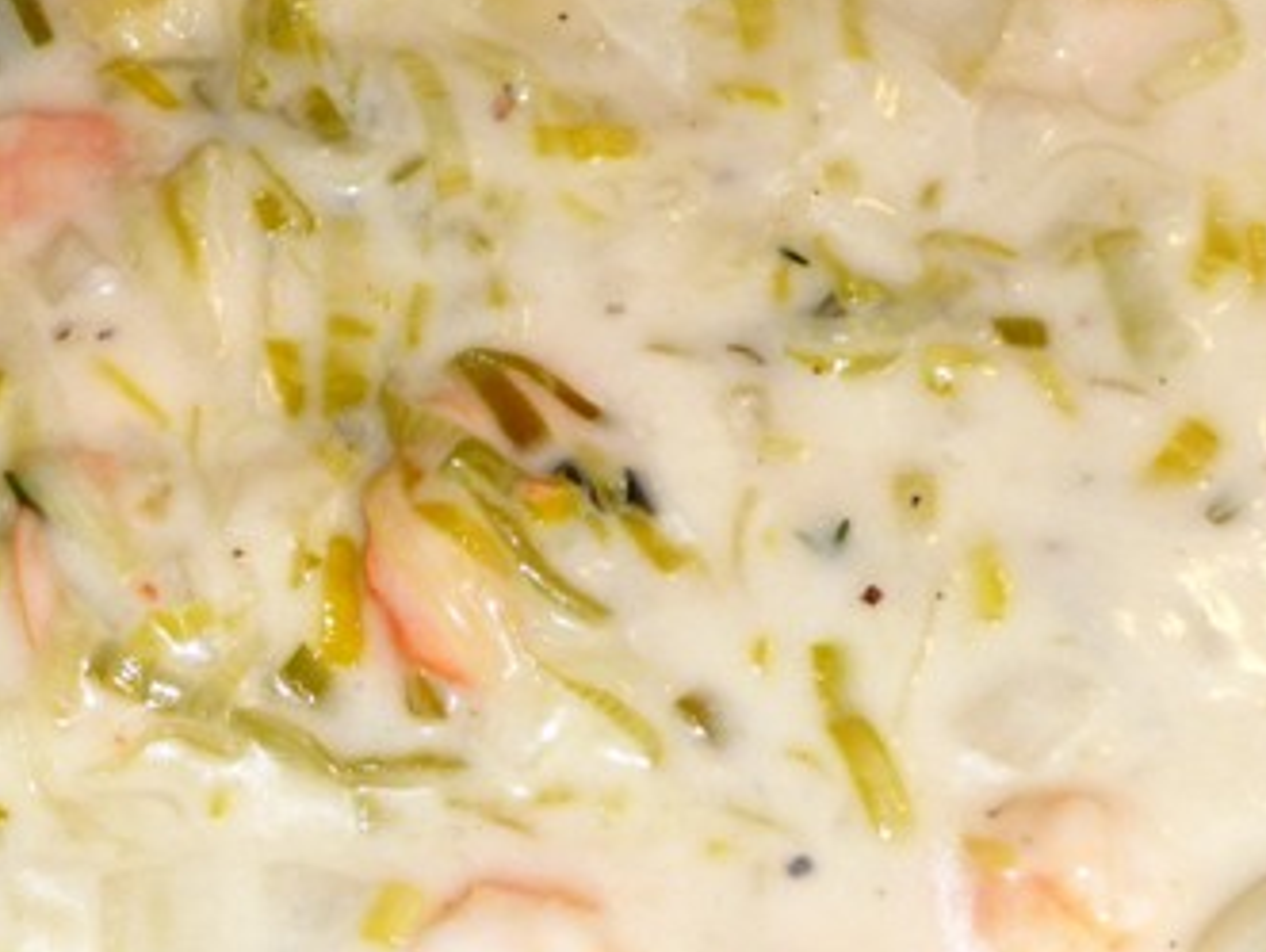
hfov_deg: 17.3
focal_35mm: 112
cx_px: 176
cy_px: 222
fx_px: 4101
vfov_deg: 13.2
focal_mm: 9.8
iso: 100
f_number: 4.4
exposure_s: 1/30
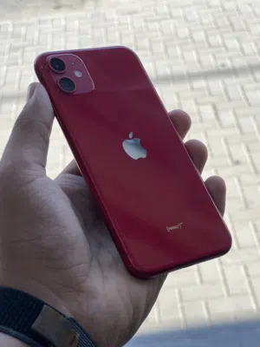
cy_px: 174
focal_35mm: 77
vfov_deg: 25.3
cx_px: 130
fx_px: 771
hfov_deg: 19.1
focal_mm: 9
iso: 20
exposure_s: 1/143
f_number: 2.8
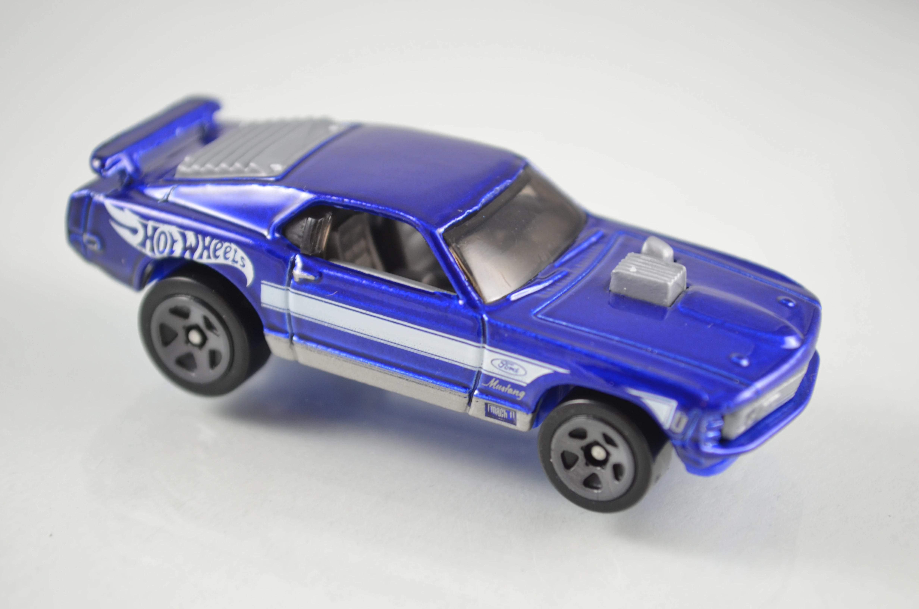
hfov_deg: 24.7
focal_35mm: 82
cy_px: 304
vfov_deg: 16.5
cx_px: 460
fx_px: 2102
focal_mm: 55
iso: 400
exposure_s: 1/60
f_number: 5.6
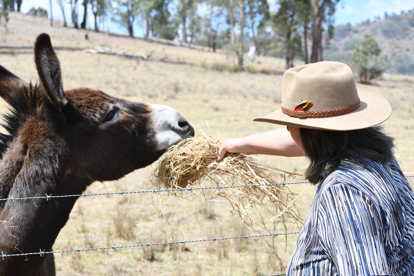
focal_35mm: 82
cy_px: 138
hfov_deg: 24.8
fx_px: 943
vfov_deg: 16.7
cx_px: 207
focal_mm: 55
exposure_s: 1/250
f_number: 8
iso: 125
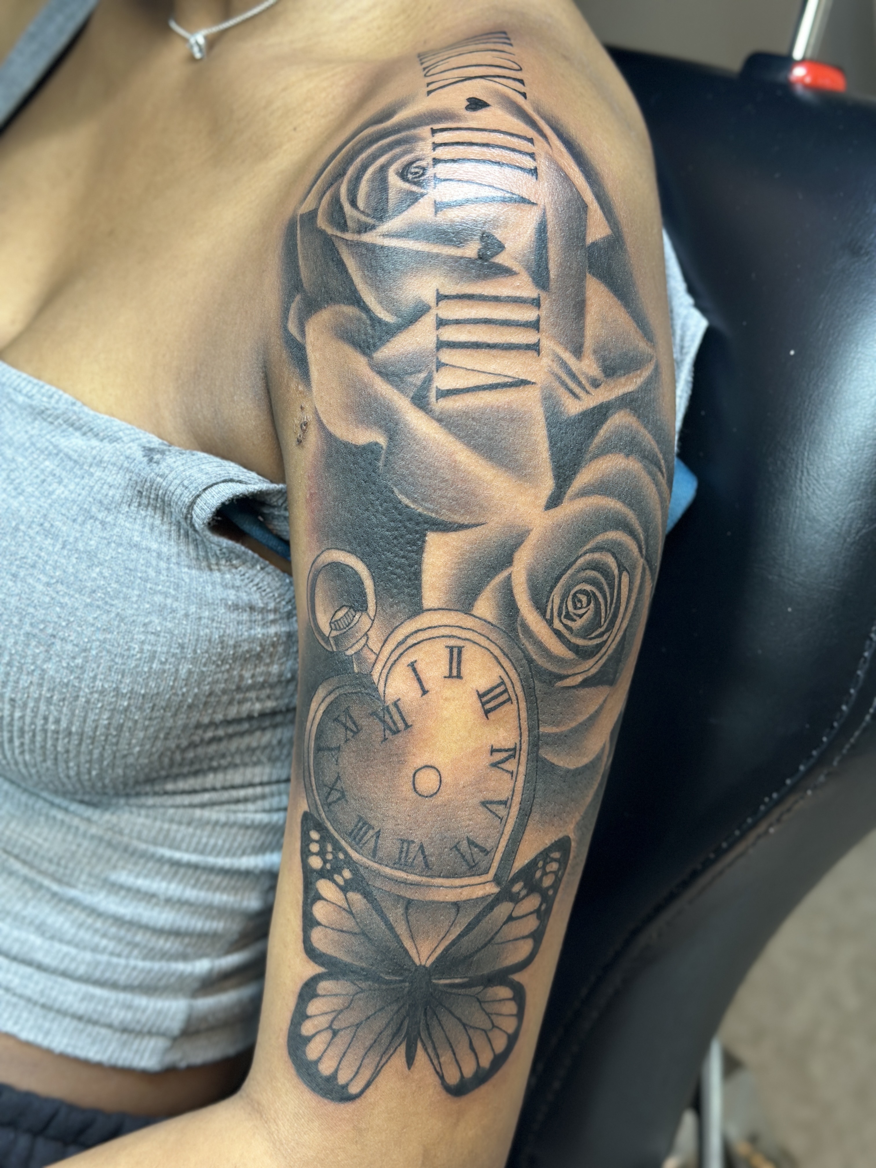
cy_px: 584
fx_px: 1620
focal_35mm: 48
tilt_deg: -33.1
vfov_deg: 39.7
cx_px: 438
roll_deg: +13.4
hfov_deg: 30.3
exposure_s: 1/60
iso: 100
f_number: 1.78
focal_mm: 6.86
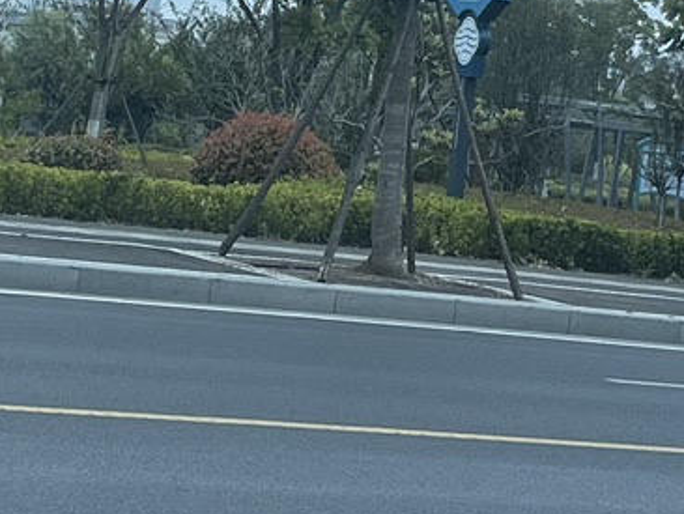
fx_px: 2808
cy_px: -166
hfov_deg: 13.9
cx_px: 312
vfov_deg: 10.2
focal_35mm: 142
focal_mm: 5.1
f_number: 1.6
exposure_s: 1/1294
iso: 50
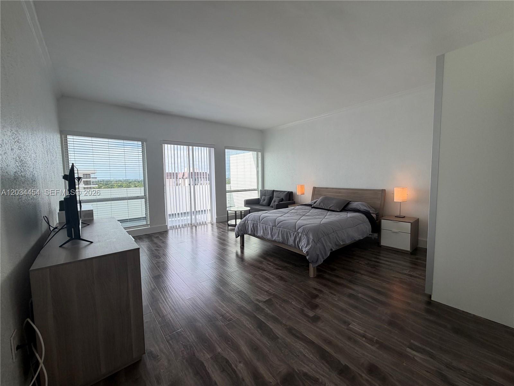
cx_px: 257
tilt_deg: -4.5
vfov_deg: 85.7
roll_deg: +0.5
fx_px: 208
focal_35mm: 14
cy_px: 193
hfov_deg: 102.1
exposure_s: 1/176
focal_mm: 2.22
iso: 50
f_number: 2.2
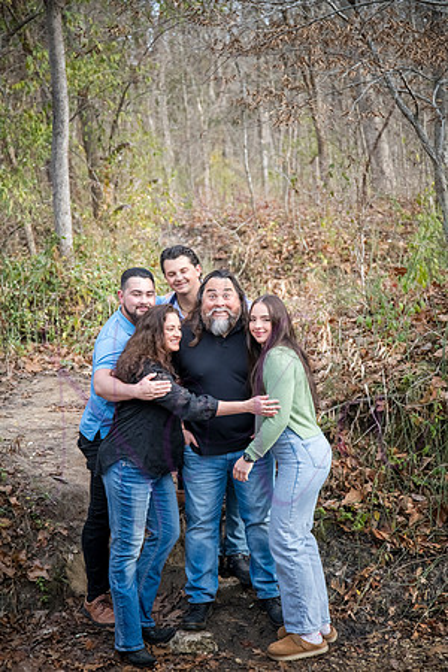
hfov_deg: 16.1
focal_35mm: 85
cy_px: 336
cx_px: 224
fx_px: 1587
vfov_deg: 23.9
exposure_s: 1/500
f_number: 6.3
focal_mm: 85
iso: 800
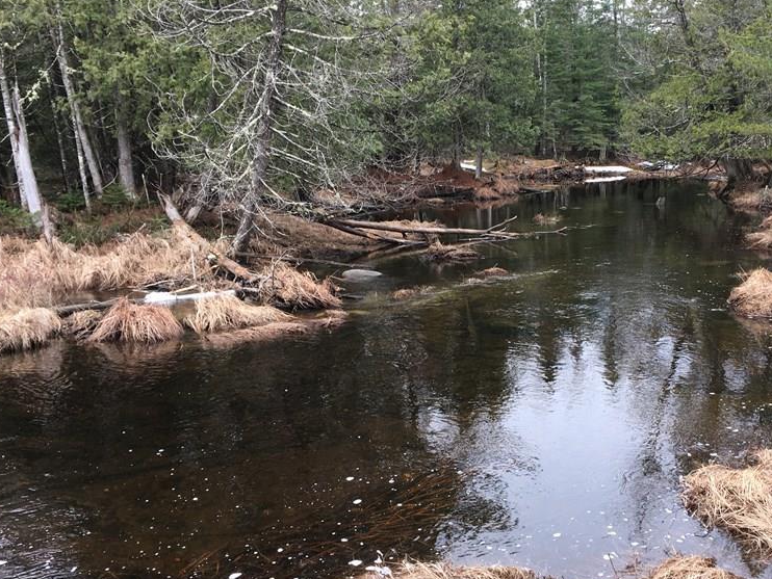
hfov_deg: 46.2
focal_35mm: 40
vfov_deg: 36.0
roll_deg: +0.5
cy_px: 309
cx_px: 501
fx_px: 892
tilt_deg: -10.6
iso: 25
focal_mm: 4.15
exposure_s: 1/120
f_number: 2.2
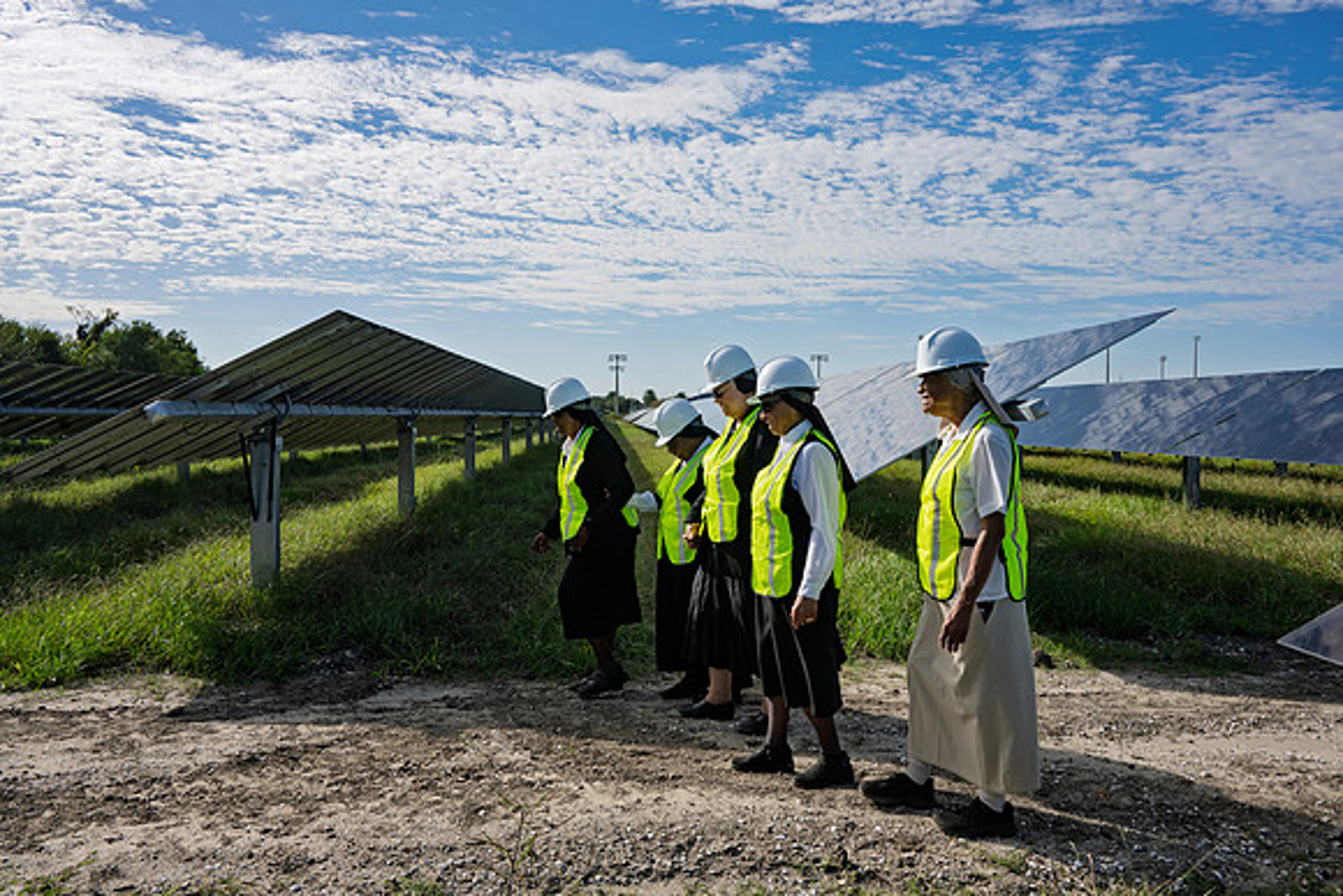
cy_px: 448
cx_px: 672
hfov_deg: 65.5
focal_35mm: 28
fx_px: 1045
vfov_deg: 46.4
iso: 200
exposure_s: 1/500
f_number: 11
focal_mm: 28
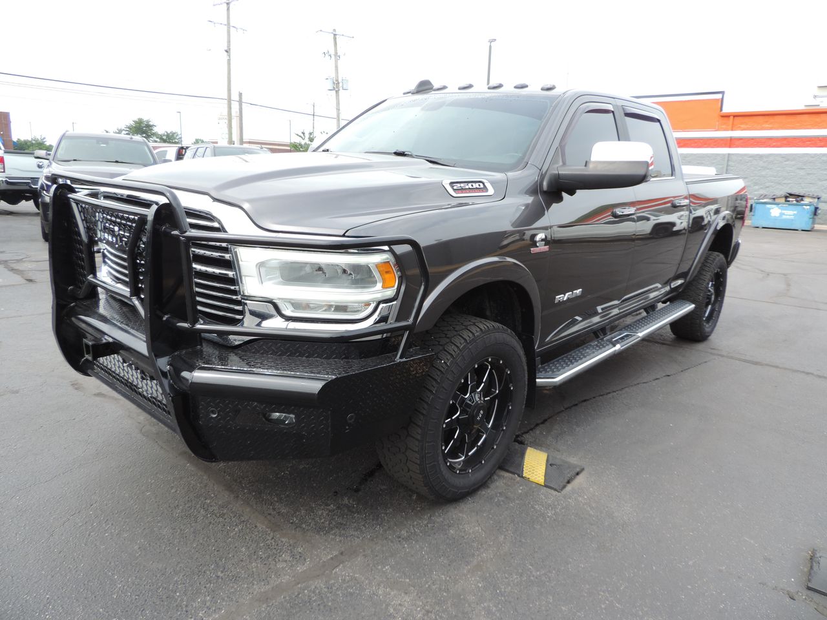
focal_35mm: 24
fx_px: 573
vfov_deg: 56.8
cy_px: 310
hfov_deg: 71.6
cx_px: 414
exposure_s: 1/320
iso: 80
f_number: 3
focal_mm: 4.3
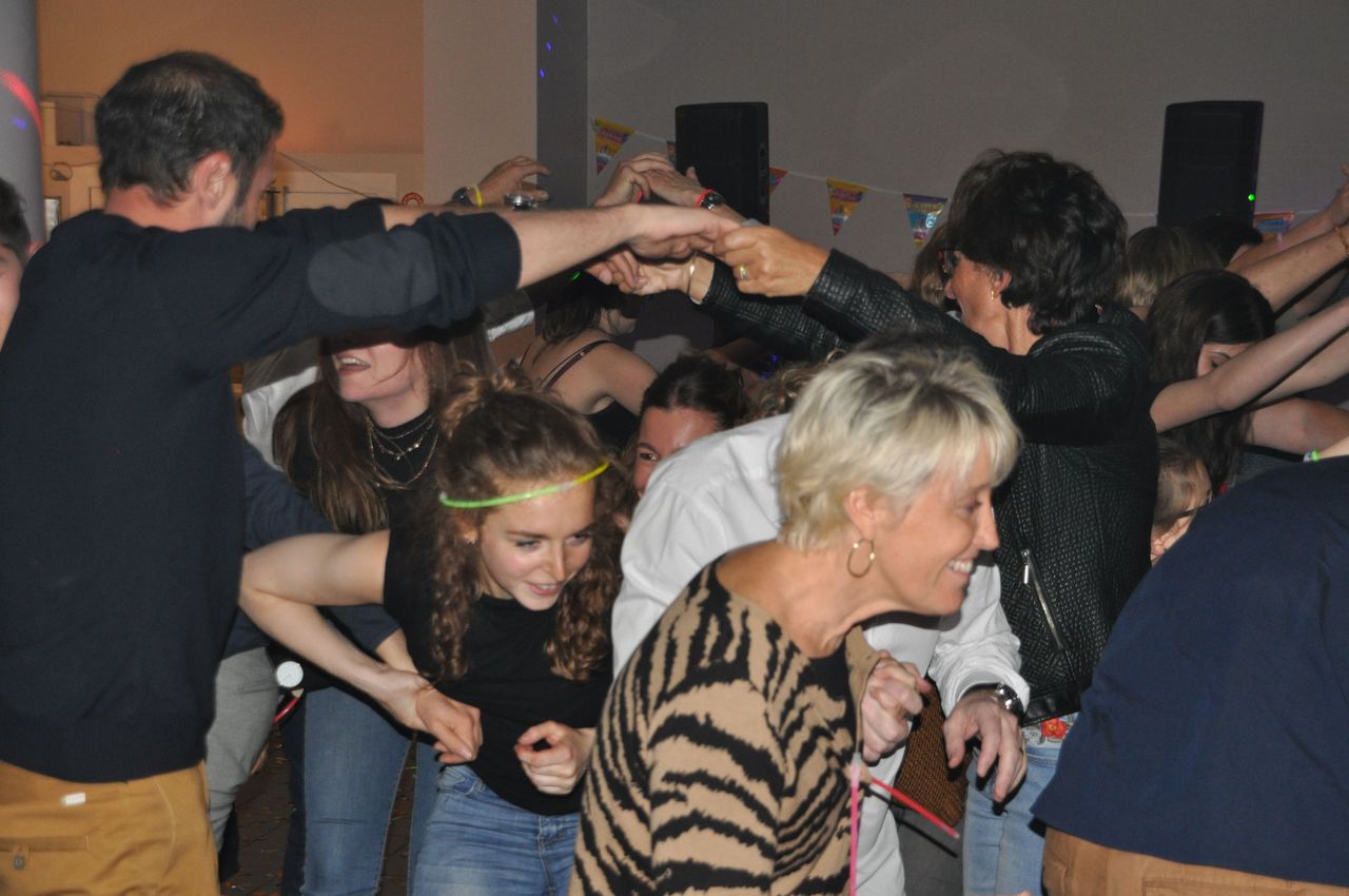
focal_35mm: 60
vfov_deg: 22.6
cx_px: 674
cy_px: 448
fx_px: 2245
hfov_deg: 33.4
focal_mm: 40
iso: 800
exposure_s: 1/60
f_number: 4.8
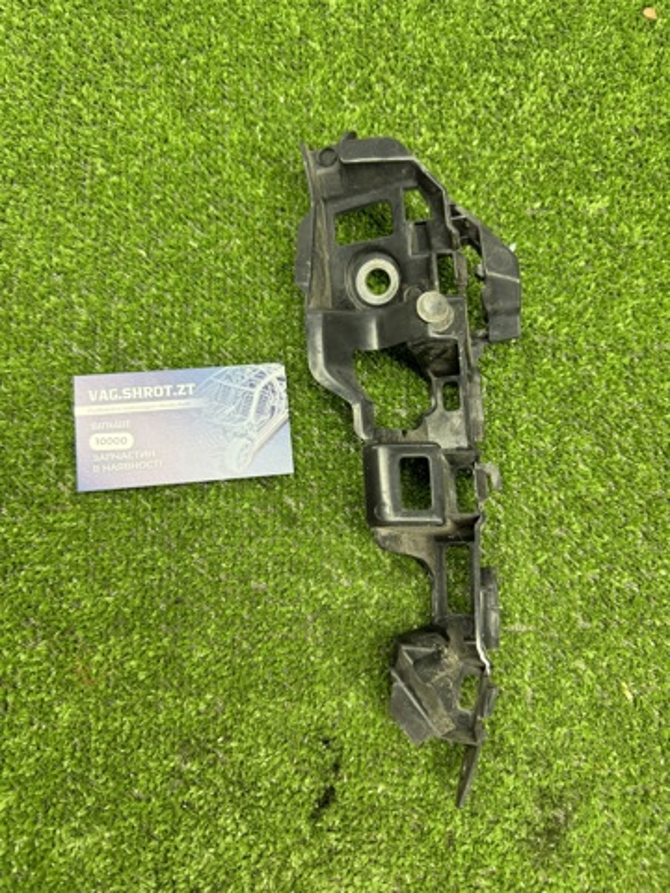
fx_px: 619
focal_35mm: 24
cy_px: 446
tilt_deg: -76.3
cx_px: 335
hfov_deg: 56.8
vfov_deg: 71.6
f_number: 1.78
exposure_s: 1/100
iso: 125
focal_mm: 6.76
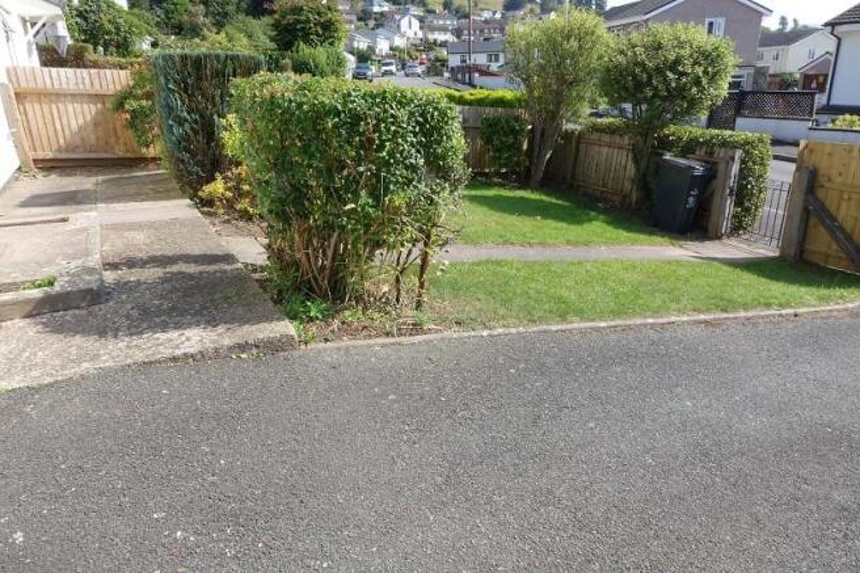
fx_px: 573
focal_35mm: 24
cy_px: 286
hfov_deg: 73.8
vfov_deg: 53.1
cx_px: 430
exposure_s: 1/40
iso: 125
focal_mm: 8.8
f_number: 14
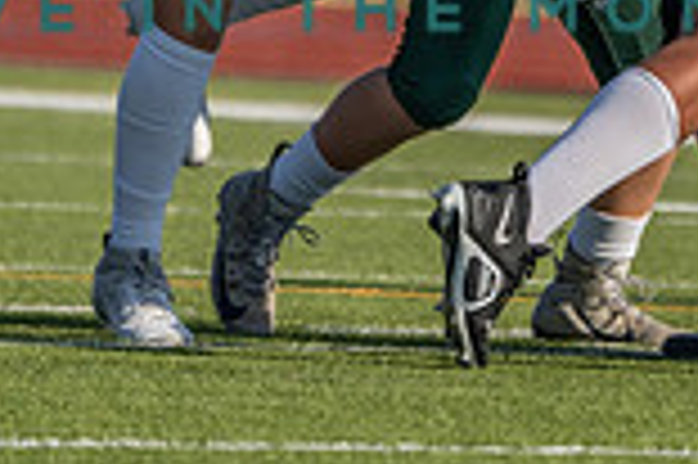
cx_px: 824
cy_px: -187
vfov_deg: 0.9
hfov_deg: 1.4
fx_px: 29033
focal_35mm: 1499
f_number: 5.6
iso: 160
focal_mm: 400
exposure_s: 1/1250
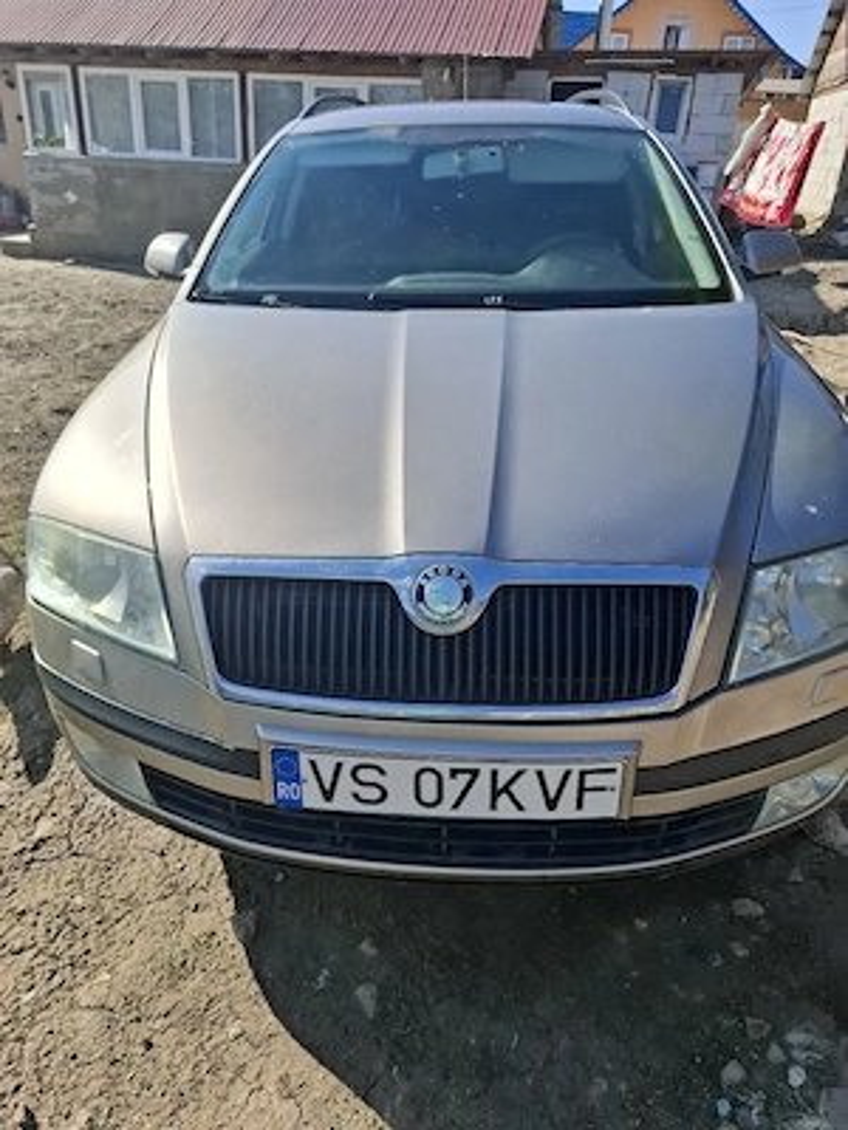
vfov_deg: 73.9
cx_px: 424
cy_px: 565
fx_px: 751
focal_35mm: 23
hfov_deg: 58.9
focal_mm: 5.54
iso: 50
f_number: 1.8
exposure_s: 1/1667
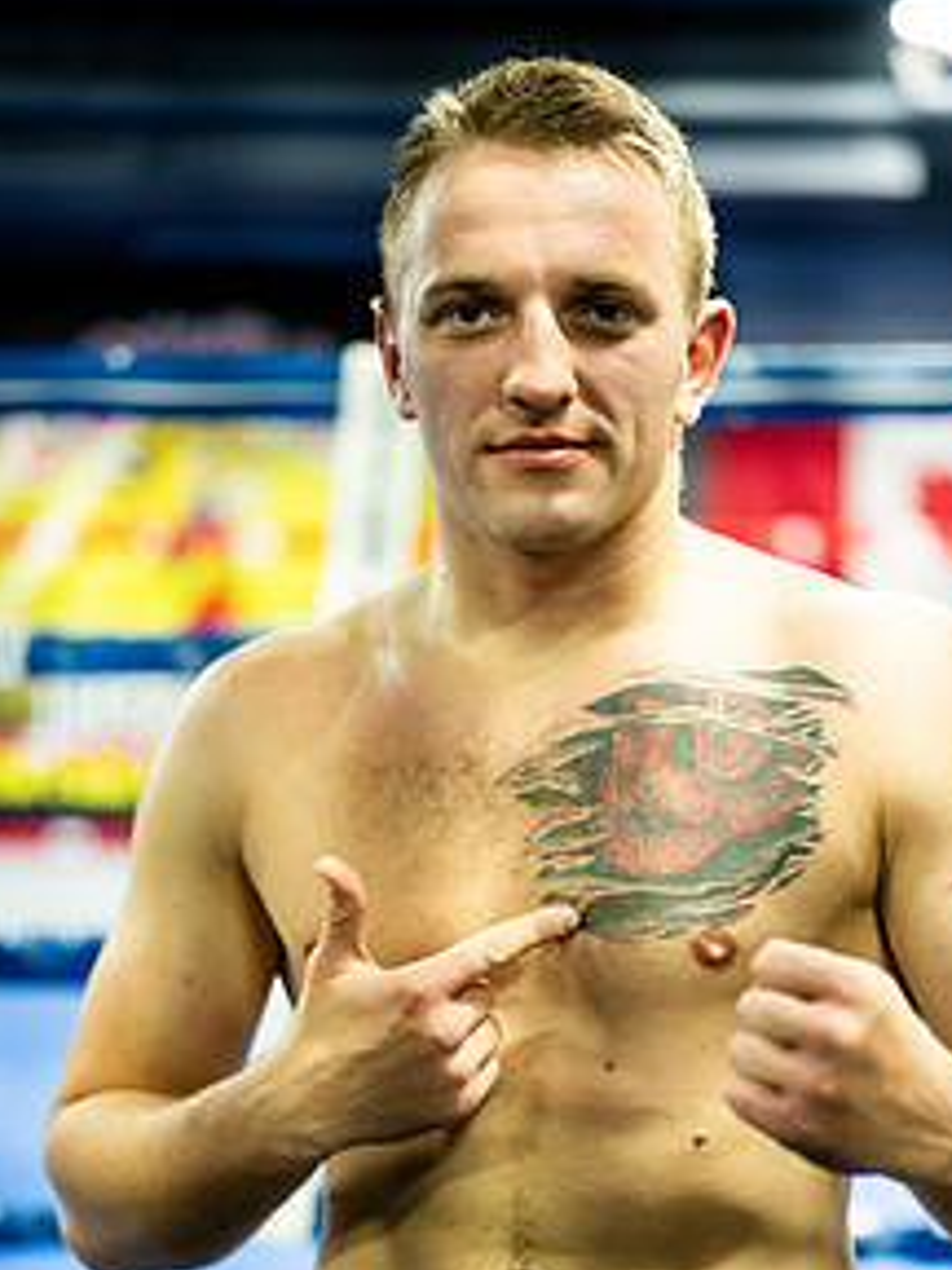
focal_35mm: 75
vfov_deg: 25.8
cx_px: 551
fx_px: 2750
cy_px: 878
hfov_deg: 19.6
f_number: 1.4
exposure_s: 1/400
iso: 800
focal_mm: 50
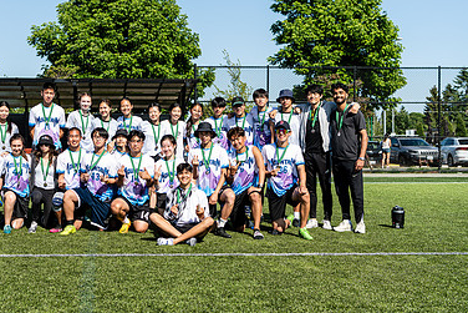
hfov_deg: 36.2
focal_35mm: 54
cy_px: 138
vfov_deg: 25.1
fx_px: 702
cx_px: 127
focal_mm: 35
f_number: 4
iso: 100
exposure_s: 1/1000
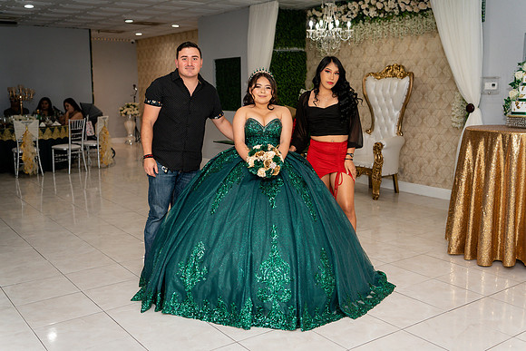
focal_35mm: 37
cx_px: 263
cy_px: 176
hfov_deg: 51.9
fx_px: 541
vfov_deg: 36.0
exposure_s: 1/250
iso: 800
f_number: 2.8
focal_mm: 37
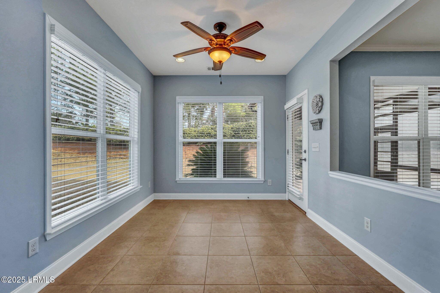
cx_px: 220
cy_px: 146
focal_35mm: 16
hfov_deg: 96.7
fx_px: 196
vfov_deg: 73.7
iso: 320
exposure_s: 1/60
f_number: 9
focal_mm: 16
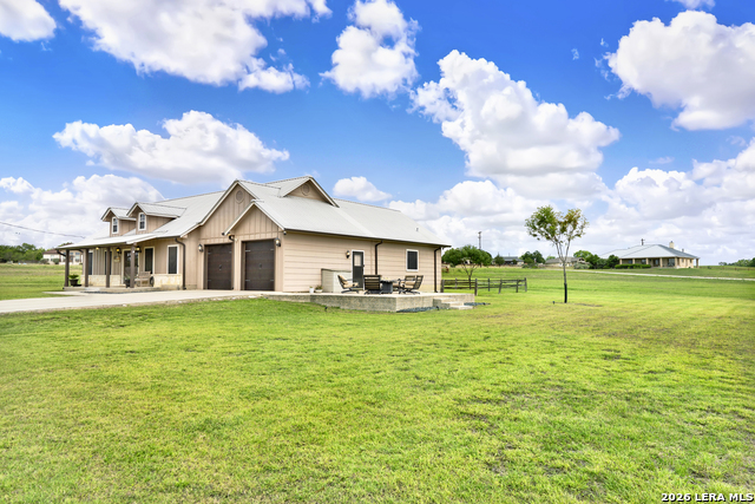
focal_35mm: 24
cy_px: 252
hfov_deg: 73.7
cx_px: 378
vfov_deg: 53.2
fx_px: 503
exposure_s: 1/1600
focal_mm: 24
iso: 100
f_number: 8
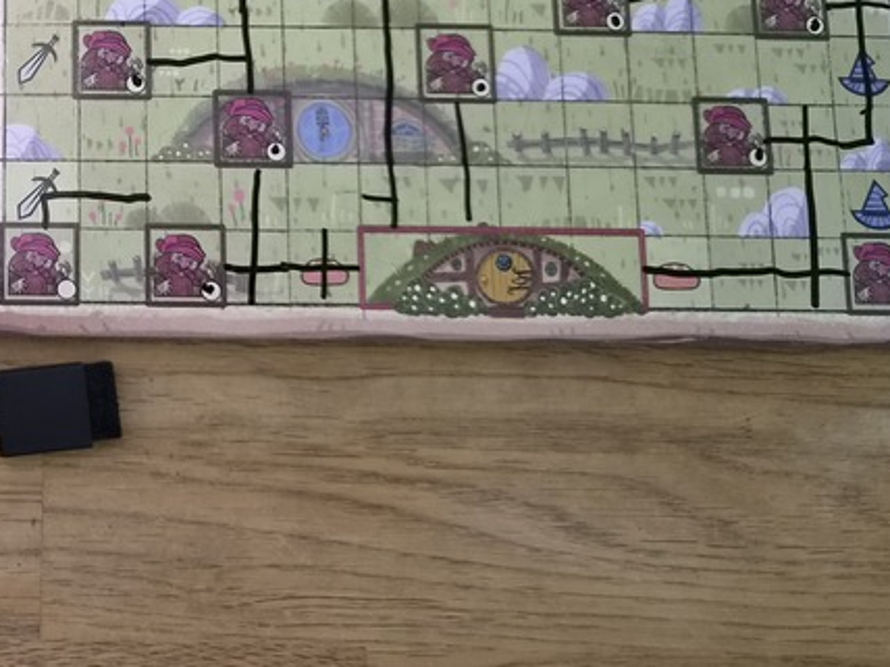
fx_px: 1414
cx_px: -44
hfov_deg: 31.7
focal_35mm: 55
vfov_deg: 25.7
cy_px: 60
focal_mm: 5.4
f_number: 1.8
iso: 1000
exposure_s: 1/100
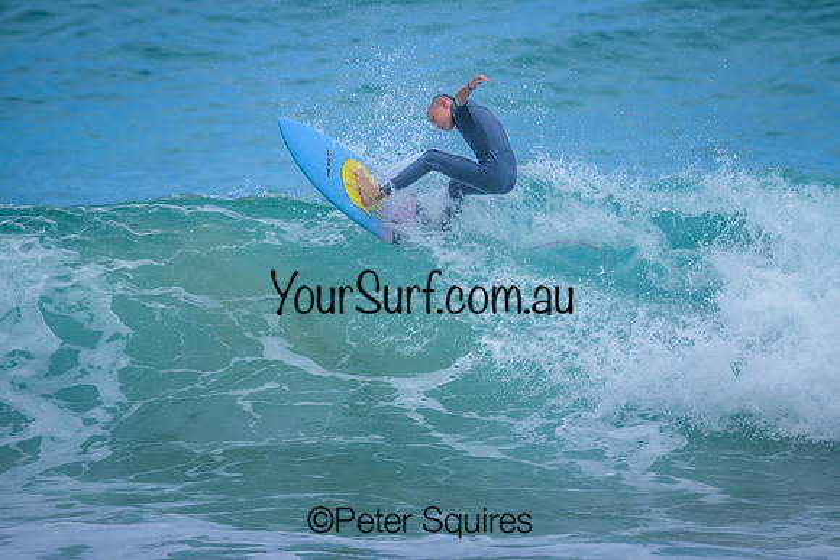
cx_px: 493
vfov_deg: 1.3
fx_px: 25650
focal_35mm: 1099
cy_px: 175
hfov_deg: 1.9
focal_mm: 800
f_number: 6.3
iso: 360
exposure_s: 1/2500
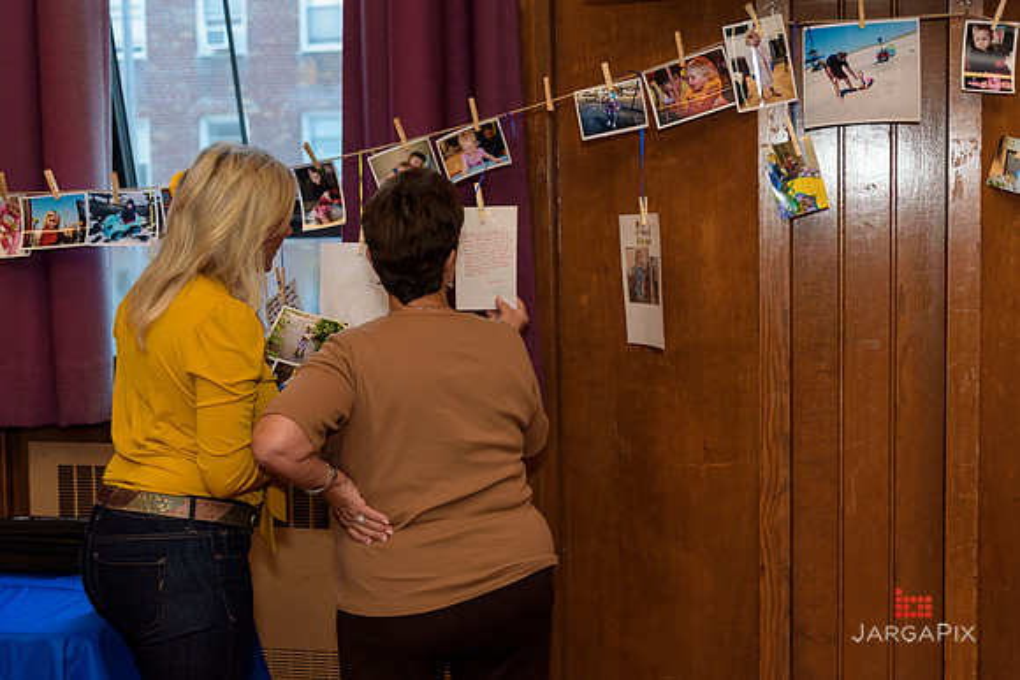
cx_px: 510
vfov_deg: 27.0
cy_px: 340
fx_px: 1417
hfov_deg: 39.6
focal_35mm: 50
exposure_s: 1/125
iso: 800
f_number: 4
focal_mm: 50
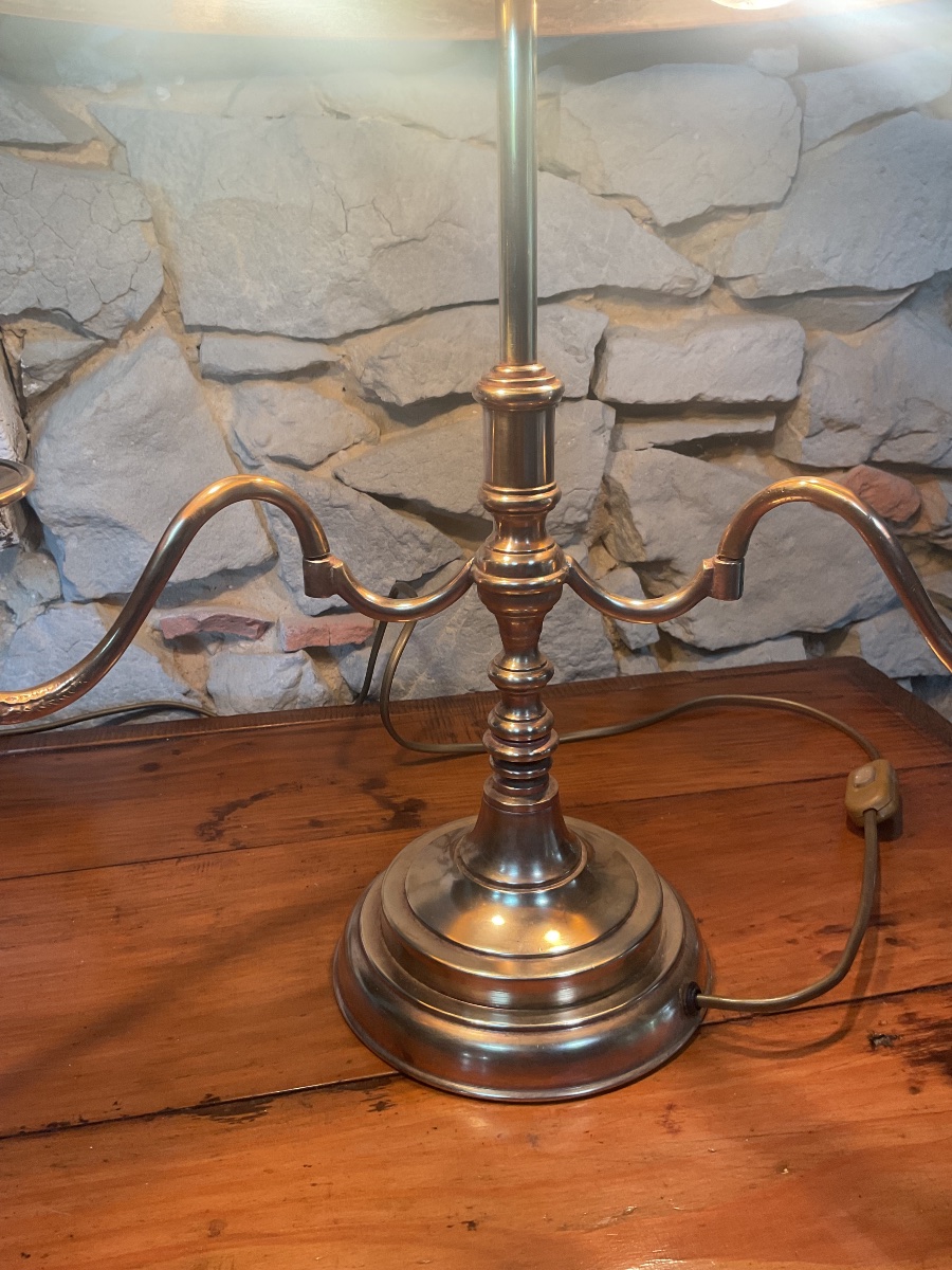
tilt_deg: -19.7
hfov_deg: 48.2
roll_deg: +1.5
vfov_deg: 61.7
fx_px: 1063
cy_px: 635
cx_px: 476
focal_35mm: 29
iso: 64
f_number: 1.8
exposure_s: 1/120
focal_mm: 3
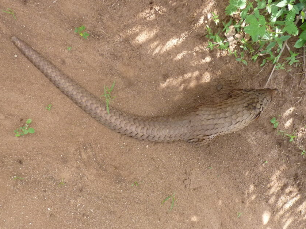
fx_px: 292
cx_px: 137
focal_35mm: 33
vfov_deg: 42.9
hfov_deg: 55.2
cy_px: 120
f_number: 2.8
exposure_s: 1/250
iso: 320
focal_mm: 4.8
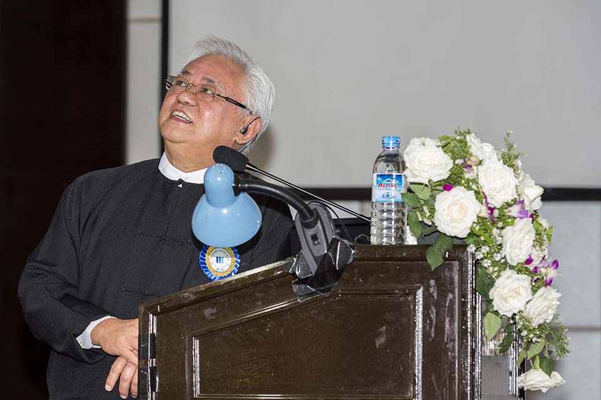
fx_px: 2419
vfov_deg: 9.5
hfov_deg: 14.2
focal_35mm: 145
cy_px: 200
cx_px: 300
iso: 800
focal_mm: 145
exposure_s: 1/60
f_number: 7.1
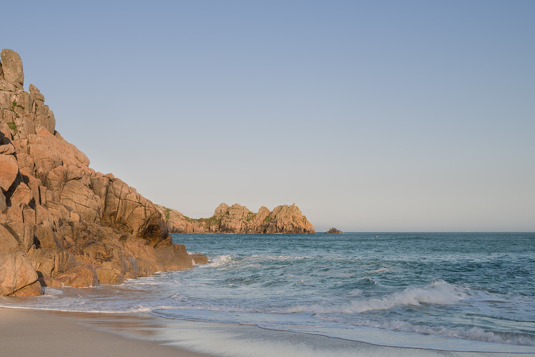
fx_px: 669
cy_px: 178
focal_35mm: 45
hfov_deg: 43.5
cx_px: 236
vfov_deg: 29.9
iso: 100
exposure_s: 1/30
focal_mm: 32
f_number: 16
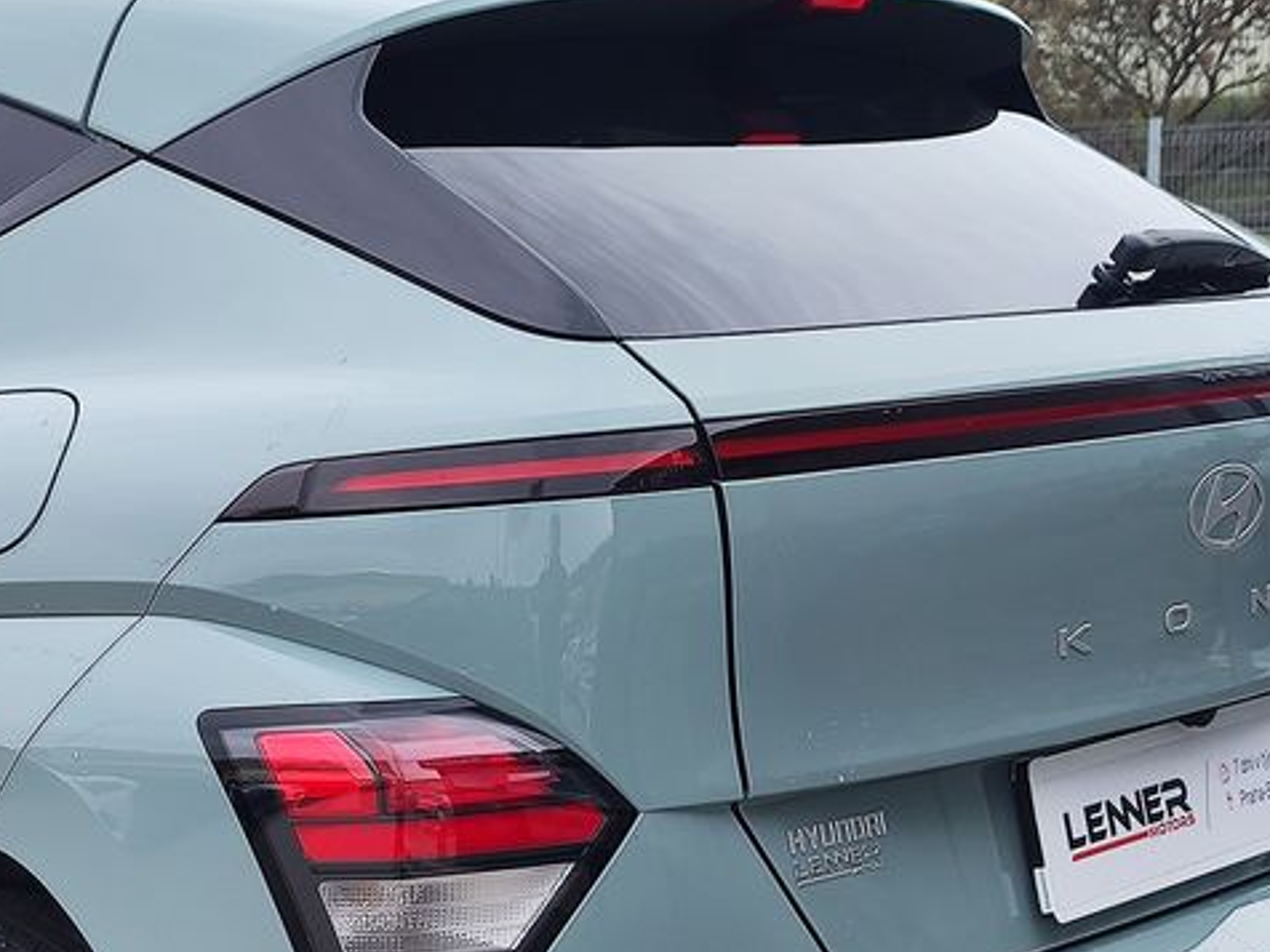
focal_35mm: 58
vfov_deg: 24.6
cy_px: 840
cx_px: -16
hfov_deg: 30.7
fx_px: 2128
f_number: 1.69
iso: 50
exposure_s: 1/241
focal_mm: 7.01
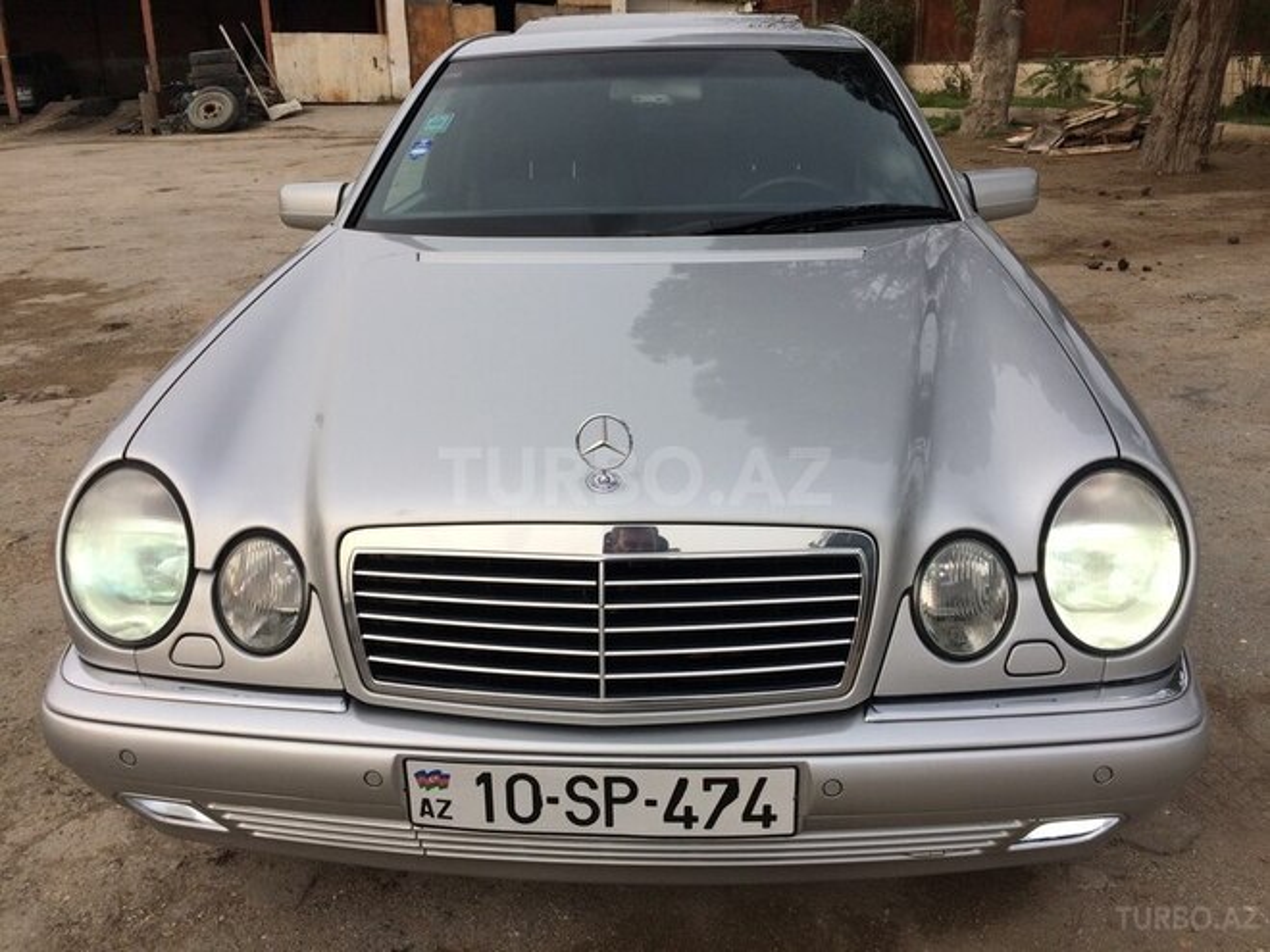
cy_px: 476
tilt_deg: -19.3
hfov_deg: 61.7
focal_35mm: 29
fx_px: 1064
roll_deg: -1.4
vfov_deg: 48.2
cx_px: 635
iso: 32
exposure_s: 1/513
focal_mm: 4.15
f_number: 2.2
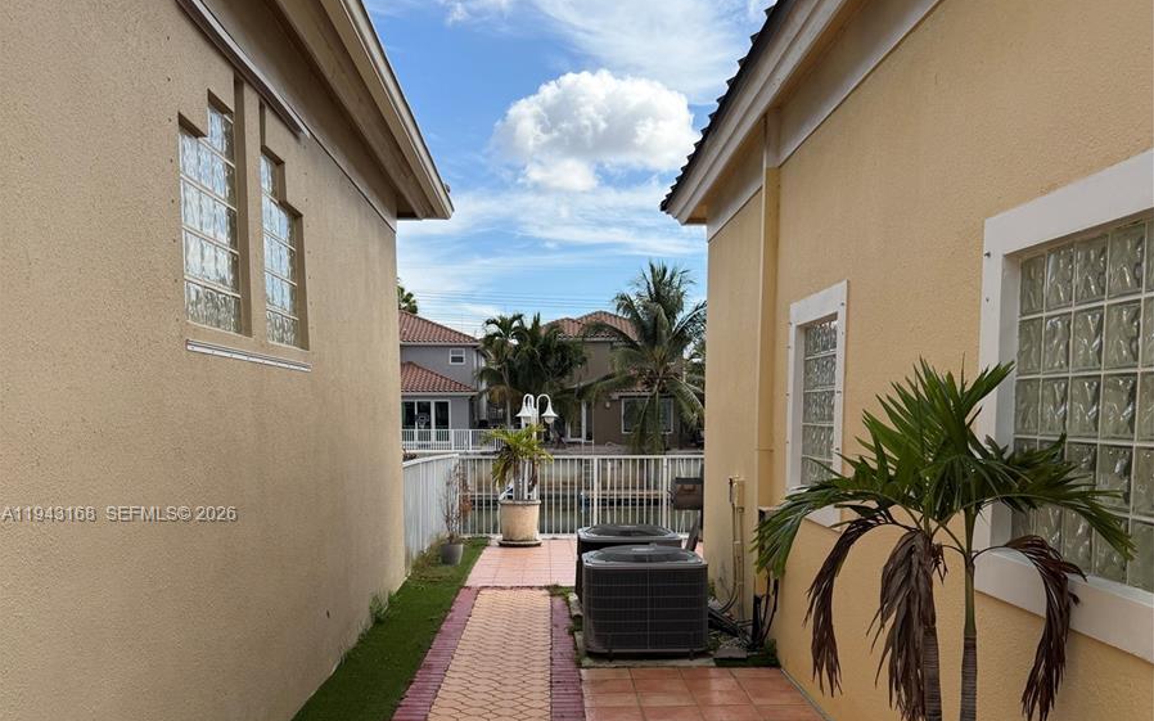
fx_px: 1069
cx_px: 577
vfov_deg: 36.6
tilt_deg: -5.2
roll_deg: -0.1
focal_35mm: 34
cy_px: 515
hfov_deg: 56.7
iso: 100
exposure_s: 1/3759
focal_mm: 6.76
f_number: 1.78
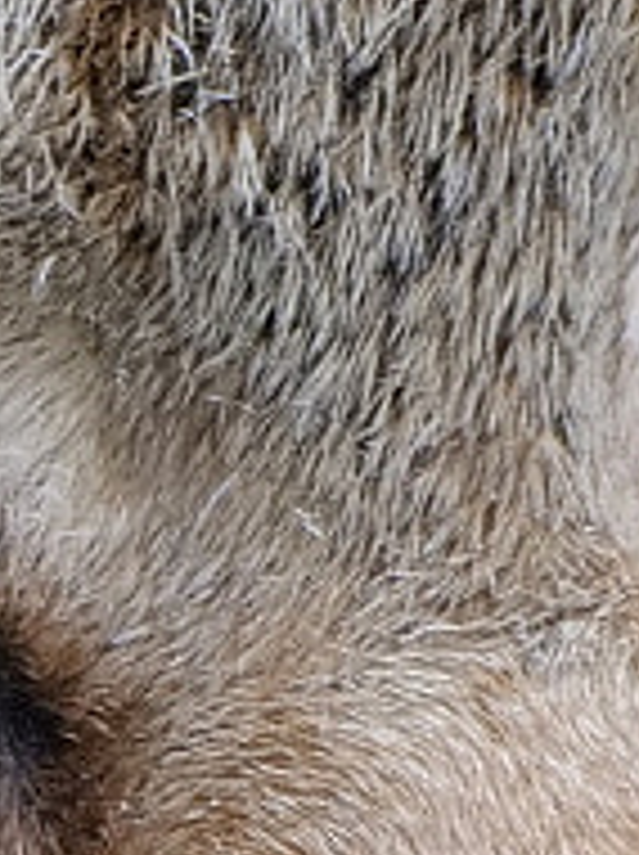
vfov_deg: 0.3
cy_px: 207
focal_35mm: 6743
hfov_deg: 0.2
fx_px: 166339
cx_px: -490
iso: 640
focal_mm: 400
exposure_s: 1/125
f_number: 6.3
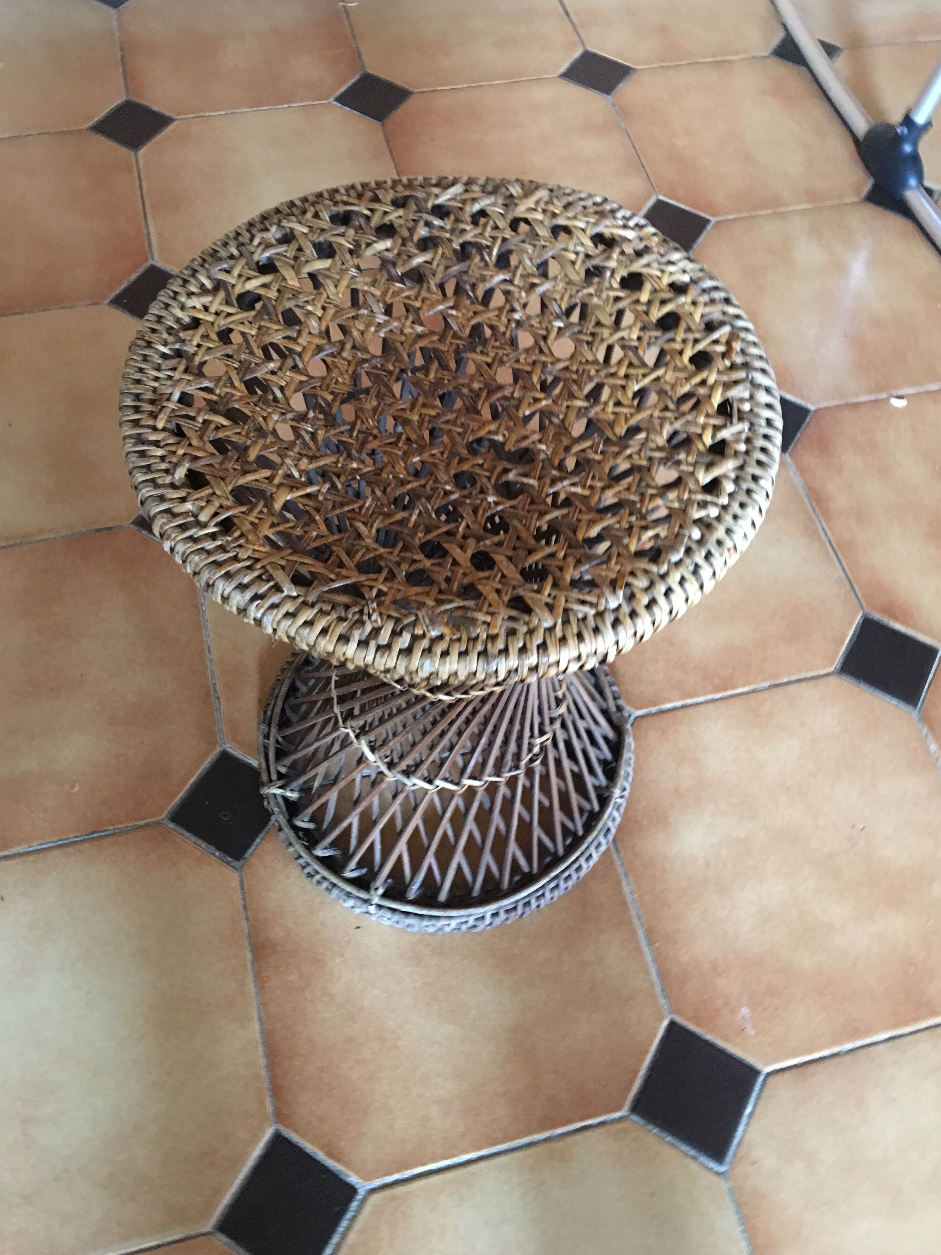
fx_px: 1087
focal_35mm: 30
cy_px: 628
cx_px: 477
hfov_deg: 46.8
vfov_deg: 60.0
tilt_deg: -58.2
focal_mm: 4.15
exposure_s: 1/4
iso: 100
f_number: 2.2
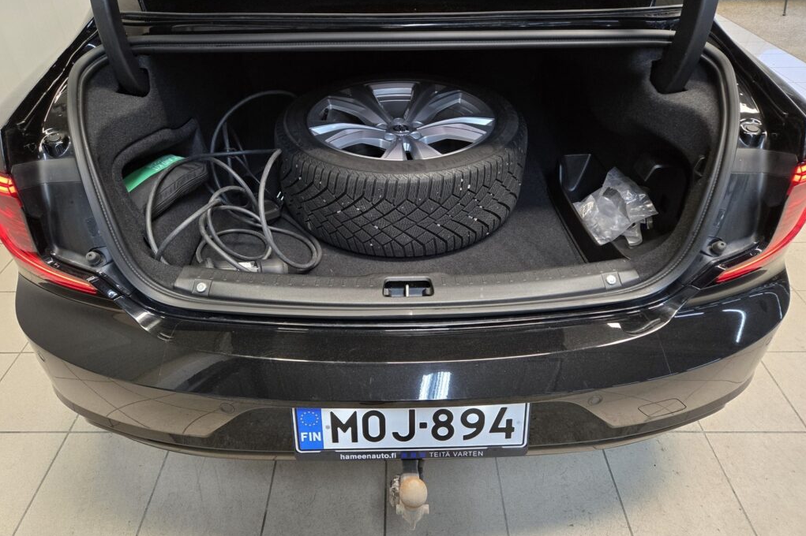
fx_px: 537
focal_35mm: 24
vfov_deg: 53.1
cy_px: 249
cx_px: 403
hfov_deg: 73.8
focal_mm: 5.4
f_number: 1.8
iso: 250
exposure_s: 1/100
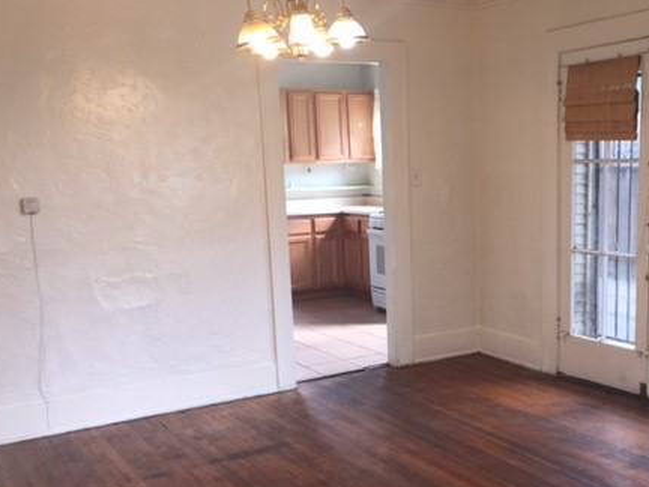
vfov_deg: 33.4
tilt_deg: -10.8
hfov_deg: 43.1
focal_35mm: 43
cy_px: 311
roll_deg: +1.0
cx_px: 446
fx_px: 806
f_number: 2.2
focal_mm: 4.15
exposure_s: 1/30
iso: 32
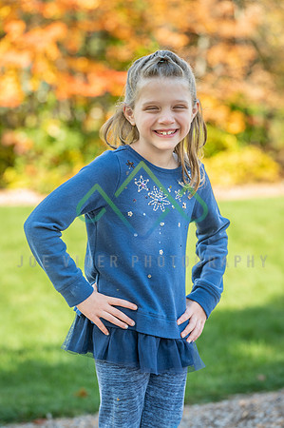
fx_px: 2016
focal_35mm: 170
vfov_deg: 12.1
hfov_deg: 8.1
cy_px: 214
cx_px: 142
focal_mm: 170
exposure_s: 1/60
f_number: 6.3
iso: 100
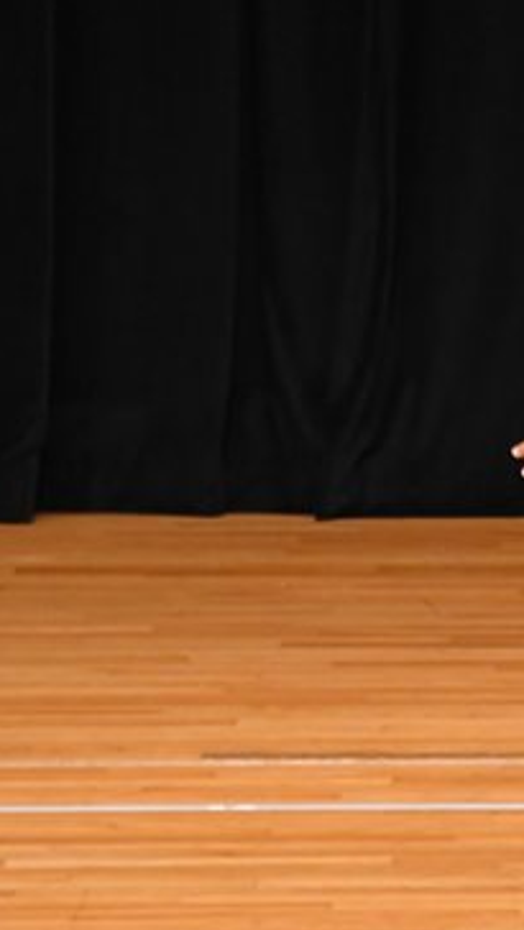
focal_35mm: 636
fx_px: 15695
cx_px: 822
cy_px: 322
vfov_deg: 3.4
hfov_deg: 1.9
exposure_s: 1/400
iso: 3200
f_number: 5.6
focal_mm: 190
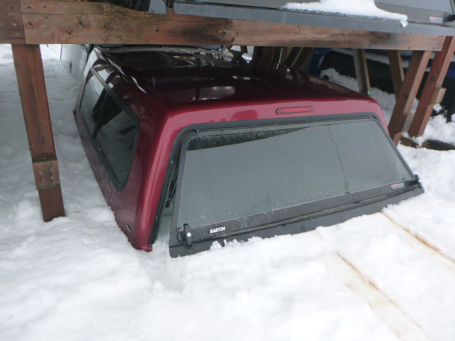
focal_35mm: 25
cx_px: 228
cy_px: 170
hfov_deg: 69.4
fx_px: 329
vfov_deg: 54.9
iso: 160
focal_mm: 4.5
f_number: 3.9
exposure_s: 1/160
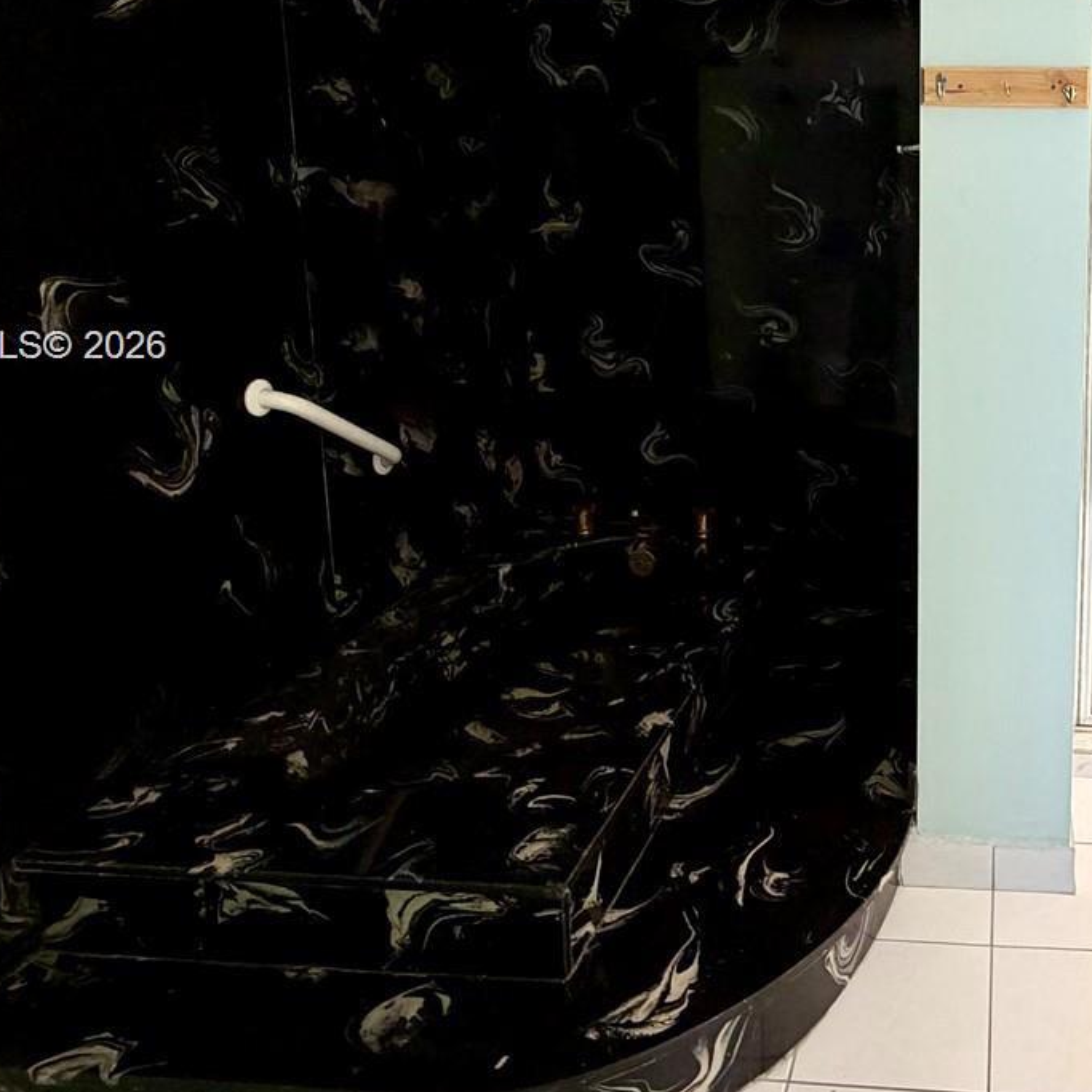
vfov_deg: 54.3
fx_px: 1035
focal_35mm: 29
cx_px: 948
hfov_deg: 50.4
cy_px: 349
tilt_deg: -9.0
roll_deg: +0.4
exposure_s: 1/60
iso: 160
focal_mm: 2.22
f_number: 2.2
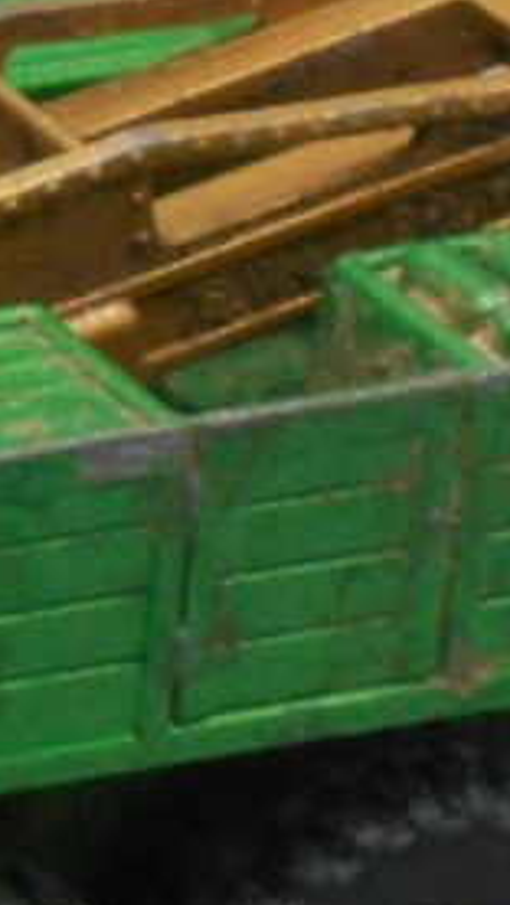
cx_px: -585
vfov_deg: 7.6
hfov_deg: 4.2
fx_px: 6773
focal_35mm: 282
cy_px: 689
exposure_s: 1/250
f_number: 4.5
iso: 320
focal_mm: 12.5
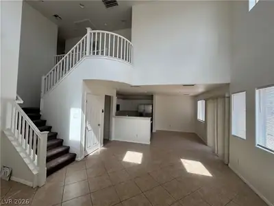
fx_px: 111
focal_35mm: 14
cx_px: 137
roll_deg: -1.4
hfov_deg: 102.1
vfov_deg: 85.7
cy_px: 103
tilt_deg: +1.0
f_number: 2.2
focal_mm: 2.22
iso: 40
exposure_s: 1/283
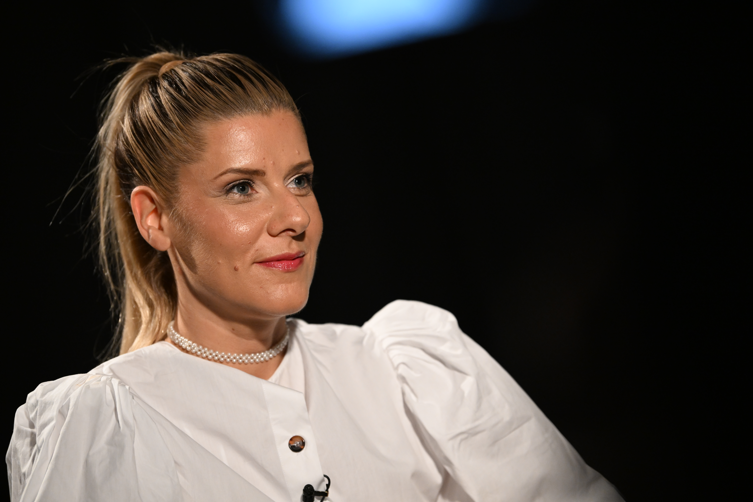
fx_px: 3346
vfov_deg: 8.6
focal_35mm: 160
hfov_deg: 12.8
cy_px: 251
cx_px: 376
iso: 3200
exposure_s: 1/200
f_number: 3.5
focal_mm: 160
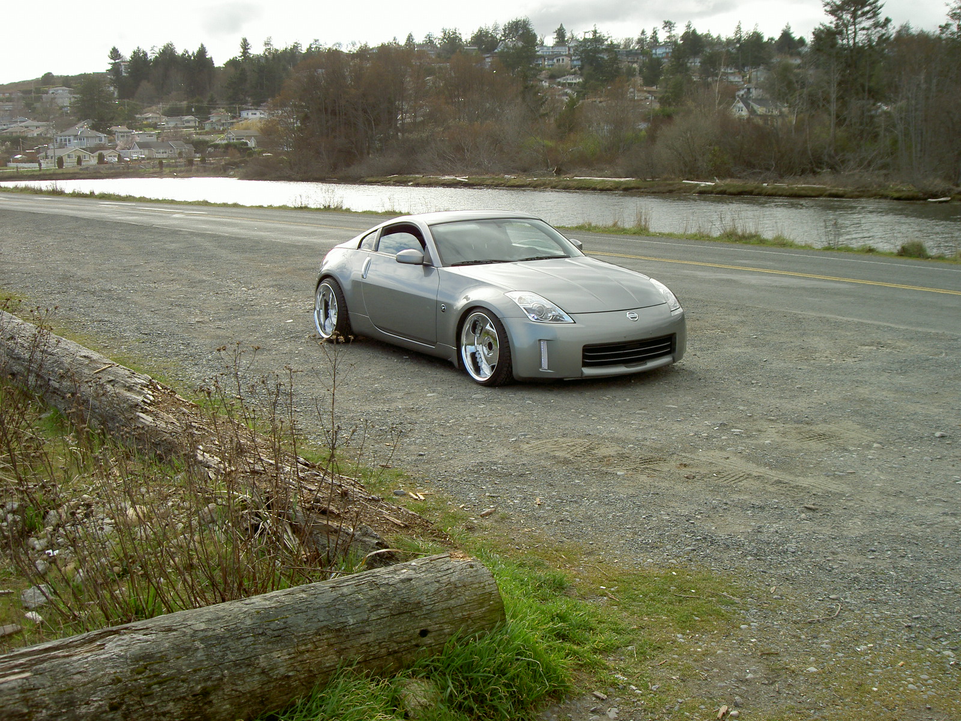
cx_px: 480
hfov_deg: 47.9
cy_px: 360
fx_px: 1083
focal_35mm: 39
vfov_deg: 36.8
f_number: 4.7
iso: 50
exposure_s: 1/250
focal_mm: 8
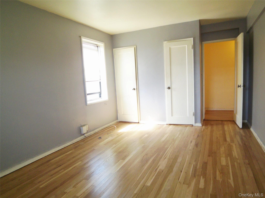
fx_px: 176
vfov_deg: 58.9
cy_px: 99
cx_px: 132
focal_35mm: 23
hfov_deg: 73.9
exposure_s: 1/30
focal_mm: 3.8
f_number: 2.8
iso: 100
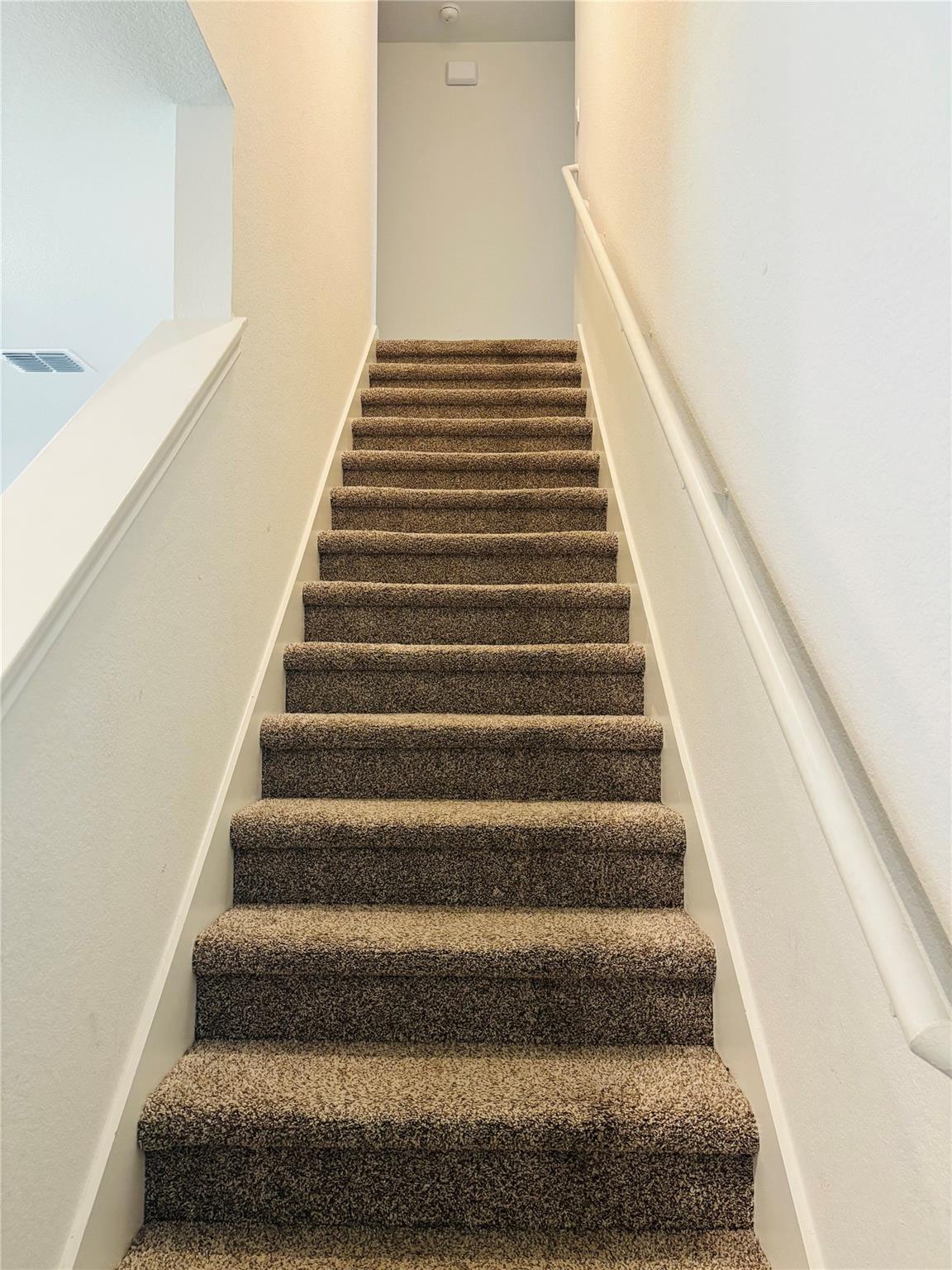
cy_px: 635
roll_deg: -0.8
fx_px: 953
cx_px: 476
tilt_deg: +3.6
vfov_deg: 67.3
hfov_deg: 53.1
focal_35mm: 26
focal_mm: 5.96
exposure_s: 1/60
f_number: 1.6
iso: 320
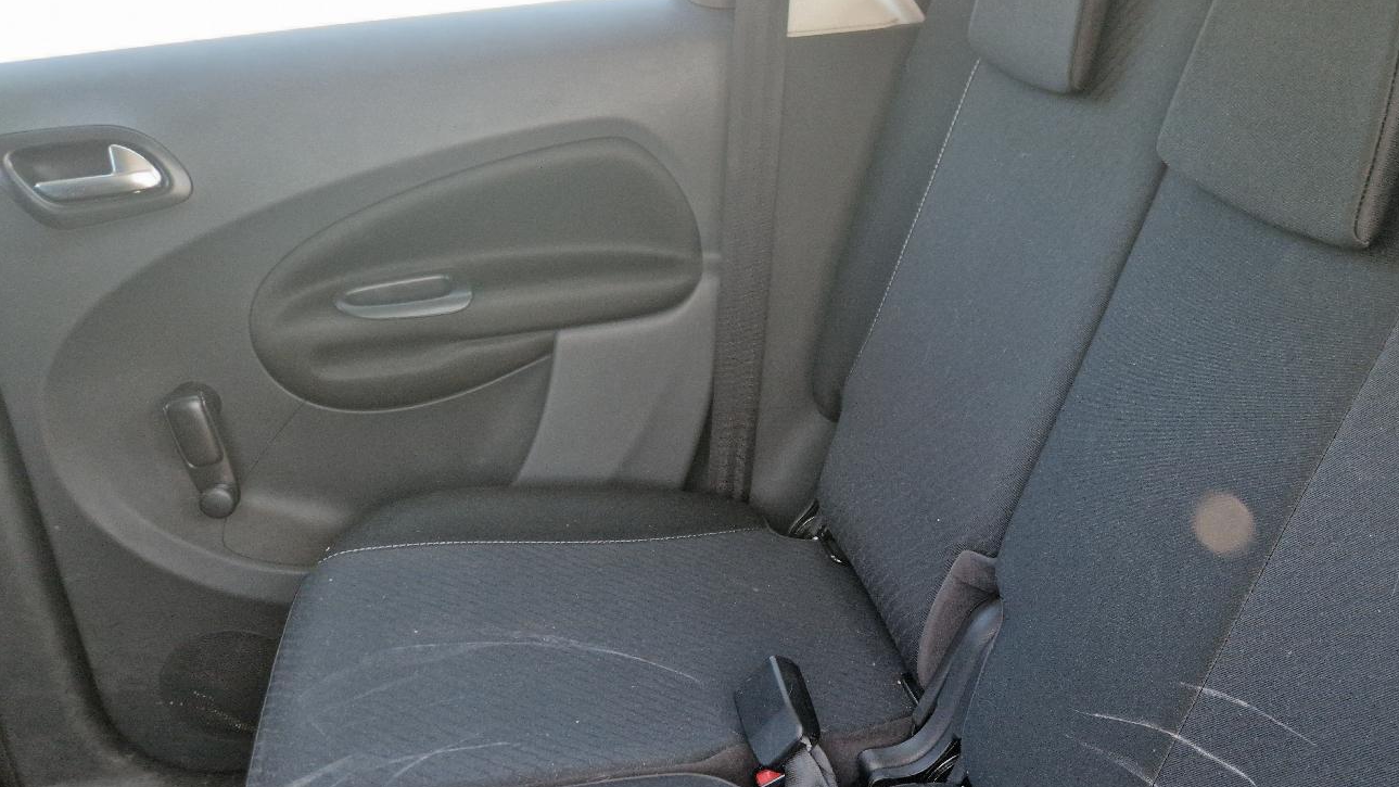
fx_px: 1298
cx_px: 975
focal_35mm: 35
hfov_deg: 55.0
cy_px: 519
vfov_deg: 33.4
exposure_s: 1/50
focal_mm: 5.4
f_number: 1.8
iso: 50
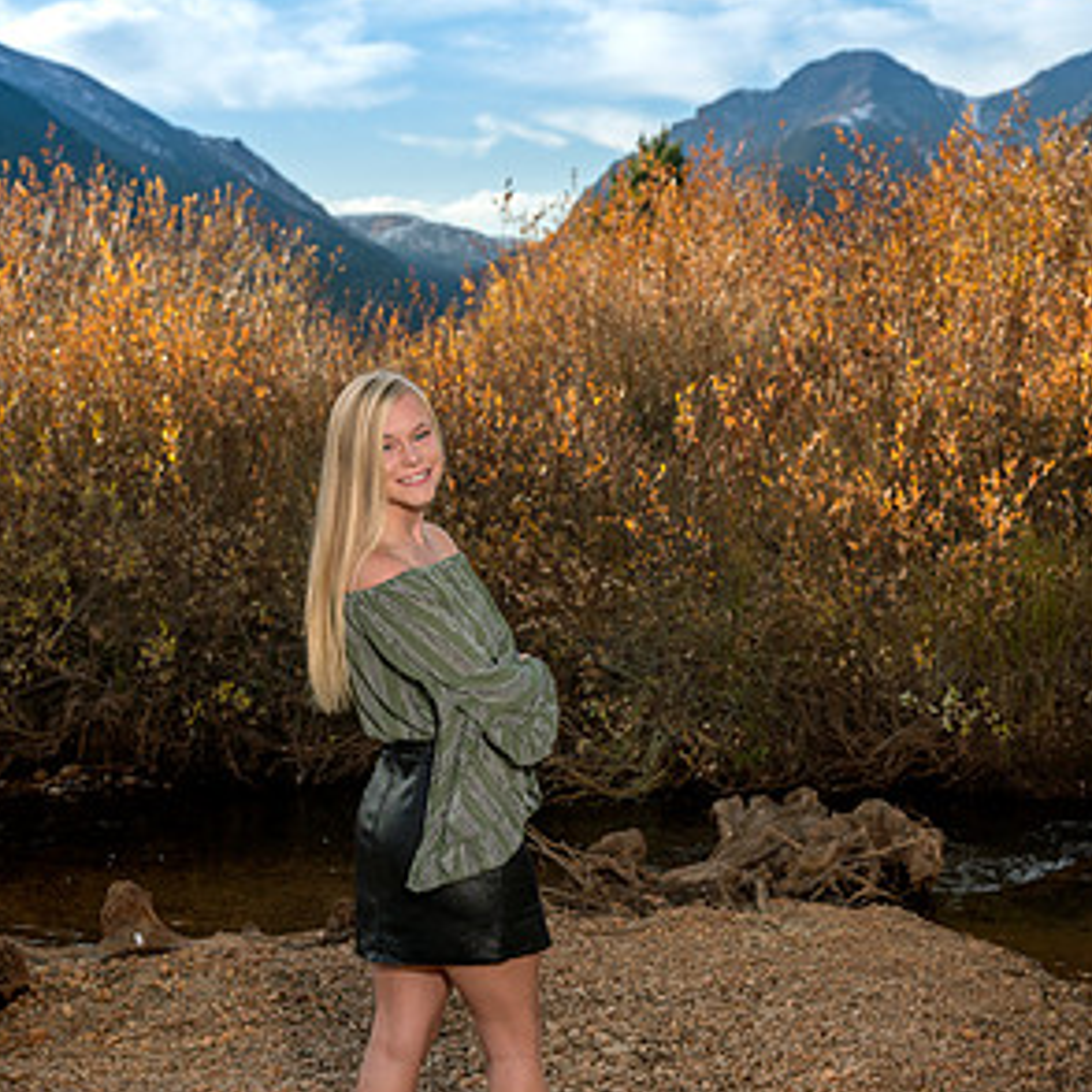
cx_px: 542
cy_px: 669
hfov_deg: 26.5
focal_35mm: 65
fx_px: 2320
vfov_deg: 26.4
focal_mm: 50
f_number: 4.5
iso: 100
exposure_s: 1/640
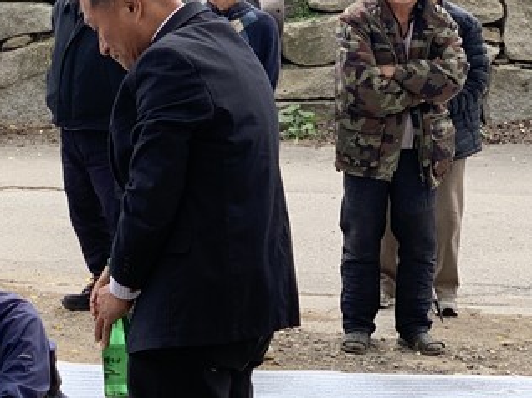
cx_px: -199
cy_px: 145
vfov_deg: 9.4
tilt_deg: -5.6
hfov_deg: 12.1
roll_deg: +0.6
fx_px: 2411
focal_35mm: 157
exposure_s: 1/122
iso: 16
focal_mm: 6
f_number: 2.4
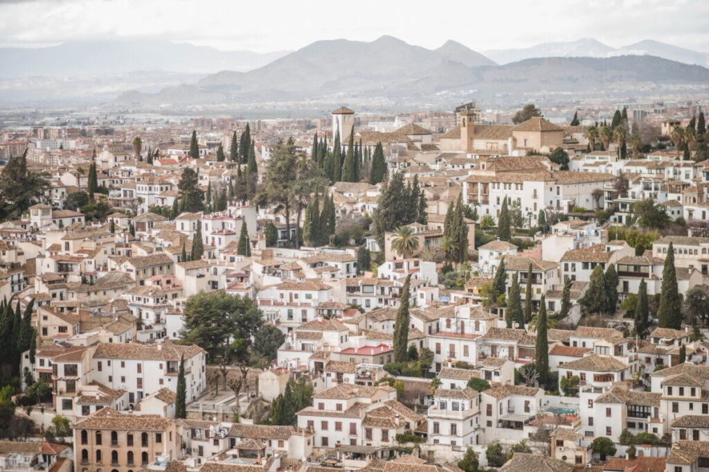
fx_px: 1673
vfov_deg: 16.0
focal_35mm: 85
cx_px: 354
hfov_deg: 23.9
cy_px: 236
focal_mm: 85
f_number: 1.8
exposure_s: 1/500
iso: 200
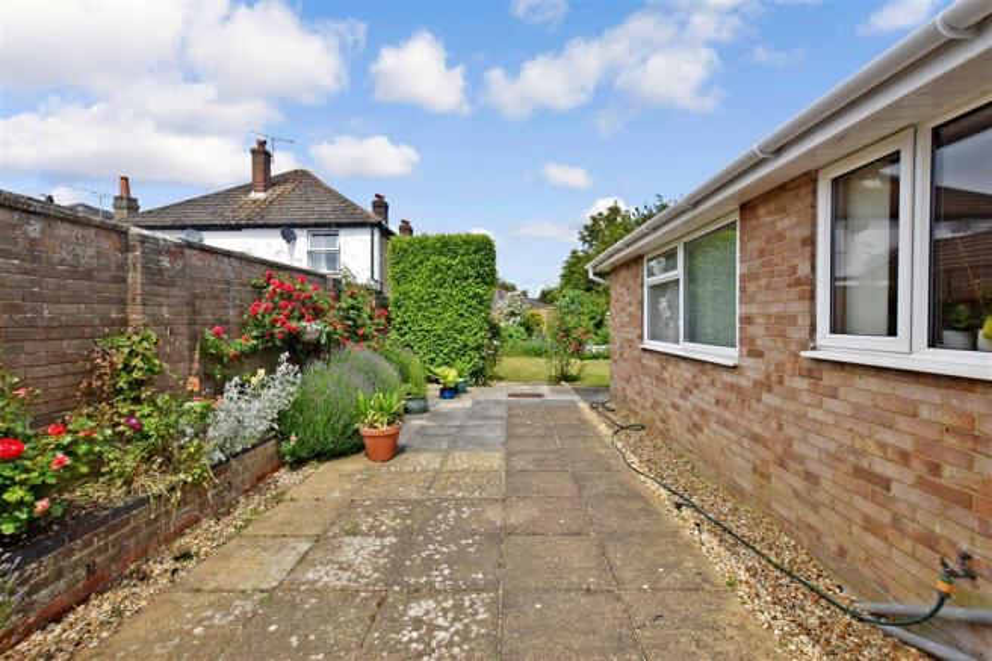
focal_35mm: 15
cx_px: 496
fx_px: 413
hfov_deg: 100.4
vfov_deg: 77.3
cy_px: 330
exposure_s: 1/1000
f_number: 10
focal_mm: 10
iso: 500
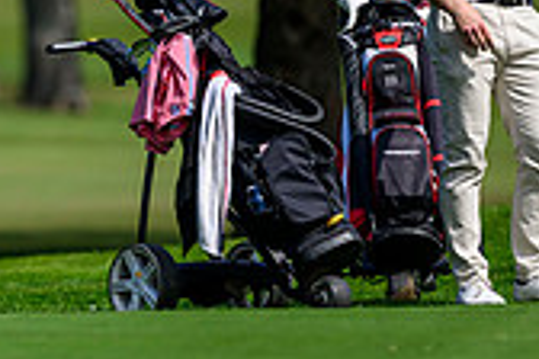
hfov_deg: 1.5
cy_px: 43
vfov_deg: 1.0
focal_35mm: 1381
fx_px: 20675
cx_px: -388
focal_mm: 400
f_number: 3.5
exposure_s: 1/6400
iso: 500
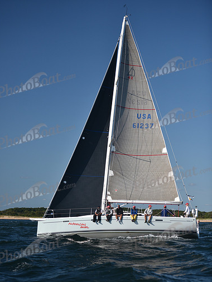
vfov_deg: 25.3
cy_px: 156
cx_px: 105
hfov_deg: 19.1
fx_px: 629
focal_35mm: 77
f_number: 2.8
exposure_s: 1/3200
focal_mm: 70
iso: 250
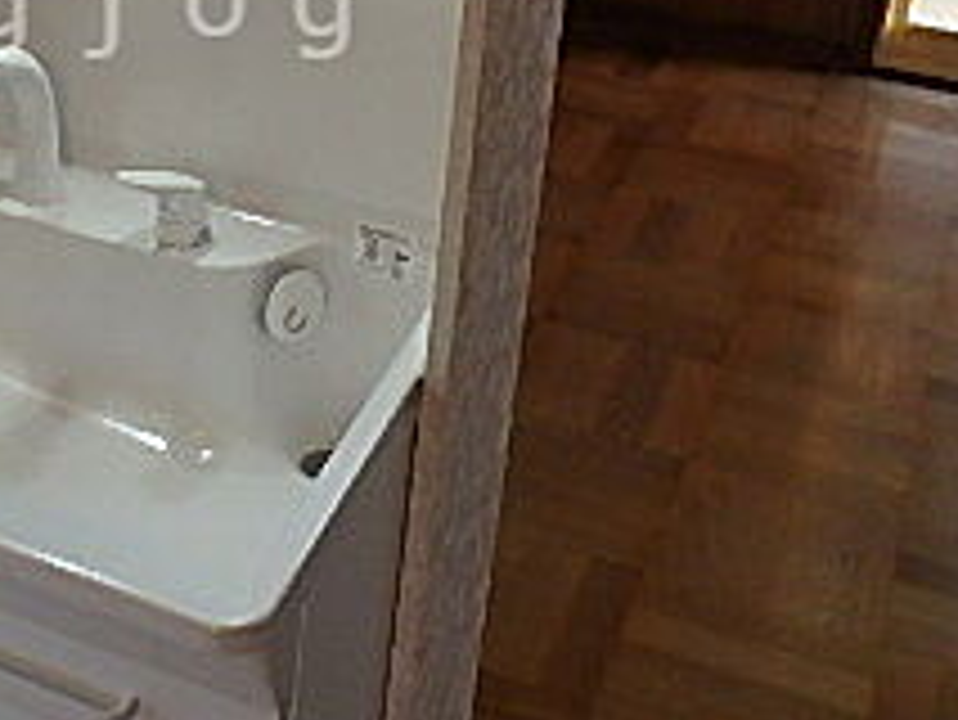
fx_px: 1745
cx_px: 67
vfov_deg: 22.4
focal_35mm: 63
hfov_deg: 29.3
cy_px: 4
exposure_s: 1/40
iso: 200
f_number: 3.5
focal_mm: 3.7
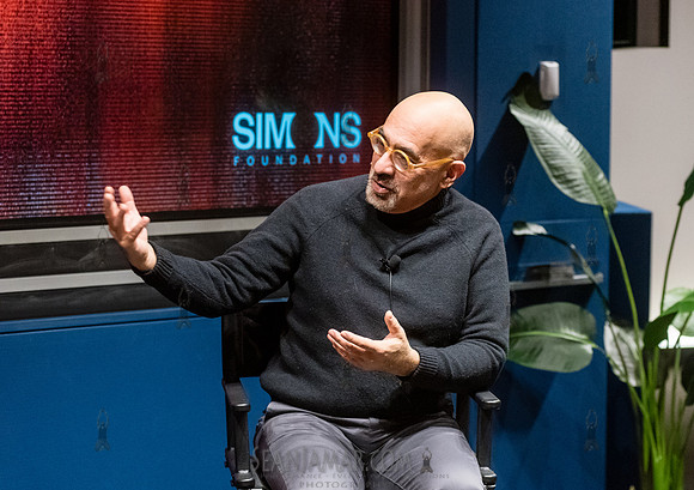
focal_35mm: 118
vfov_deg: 12.0
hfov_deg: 17.0
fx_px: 2322
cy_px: 243
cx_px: 415
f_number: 4
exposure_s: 1/200
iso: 6400
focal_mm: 100
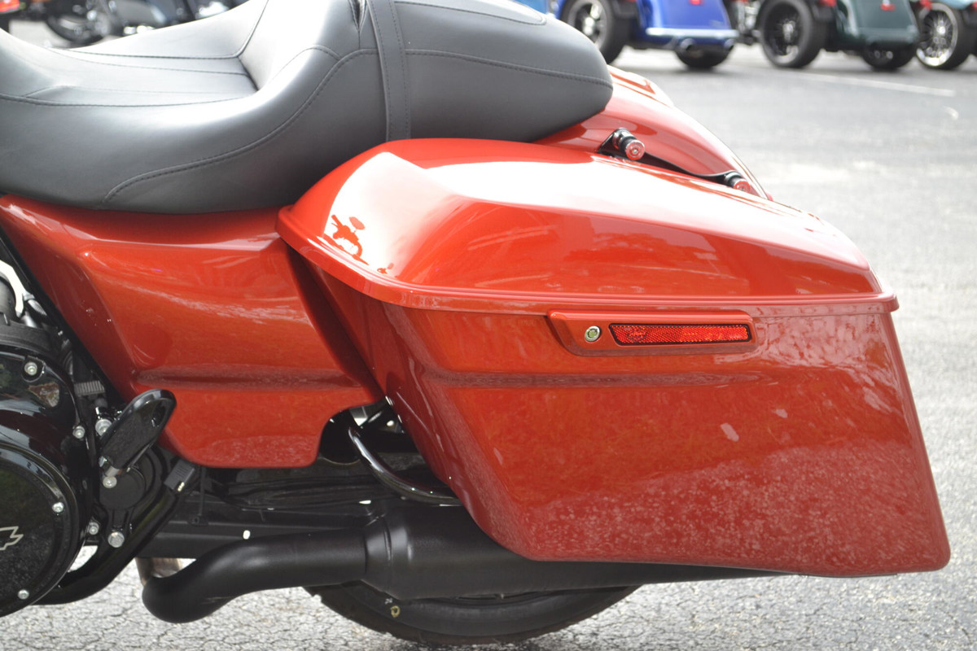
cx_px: 488
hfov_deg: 28.1
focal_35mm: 72
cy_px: 326
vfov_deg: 18.9
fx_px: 1954
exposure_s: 1/60
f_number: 5.3
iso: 400
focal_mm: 48
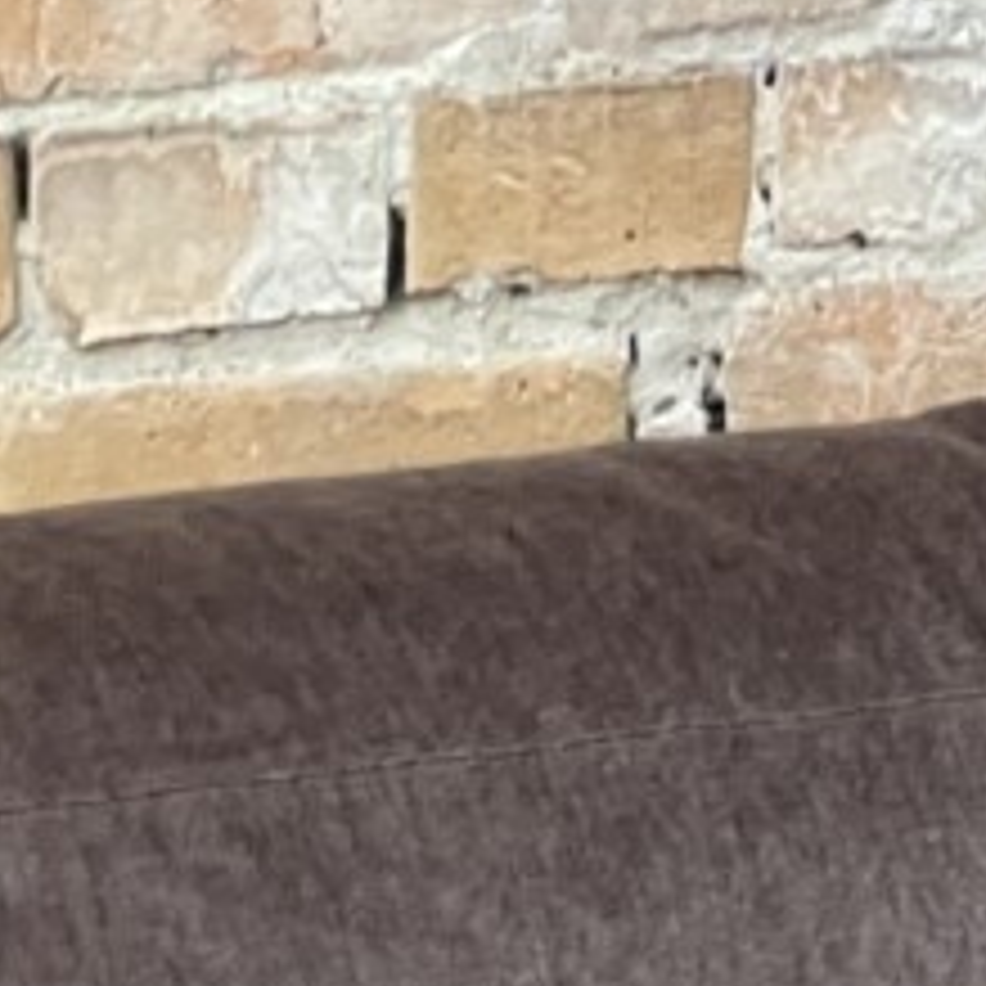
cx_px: 2332
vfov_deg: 5.6
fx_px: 9990
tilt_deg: -20.4
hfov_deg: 5.5
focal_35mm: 310
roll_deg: -1.4
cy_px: 1351
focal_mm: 7.5
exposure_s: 1/50
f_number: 2.2
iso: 320
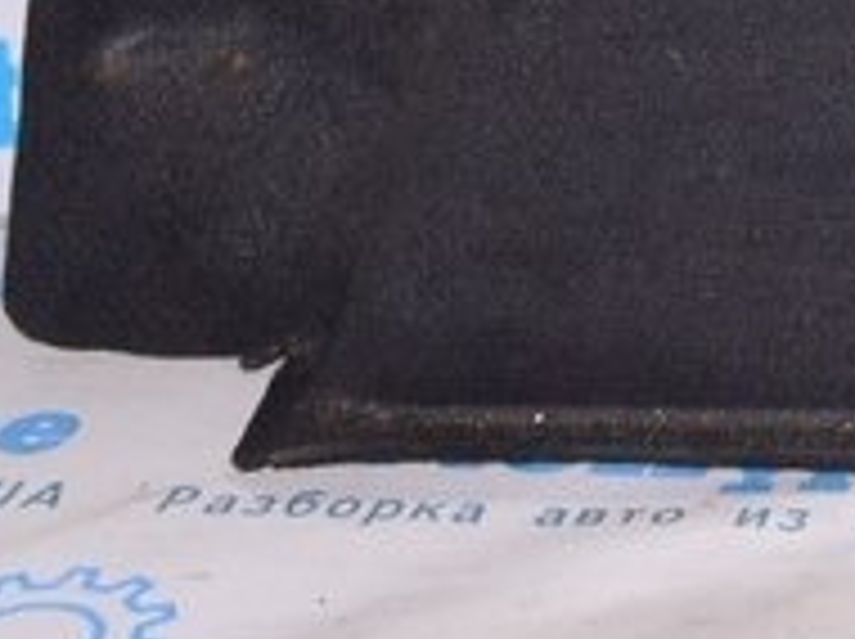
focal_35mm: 140
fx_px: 3454
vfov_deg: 9.9
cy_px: -578
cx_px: 1714
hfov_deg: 12.4
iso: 1600
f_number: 8
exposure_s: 1/200
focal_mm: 18
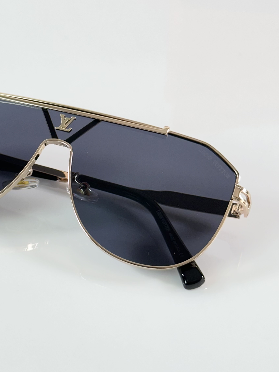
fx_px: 913
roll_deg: +1.6
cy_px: 176
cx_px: 52
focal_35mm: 85
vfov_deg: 23.0
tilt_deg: -40.7
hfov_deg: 17.2
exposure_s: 1/100
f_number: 1.78
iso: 64
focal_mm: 6.86
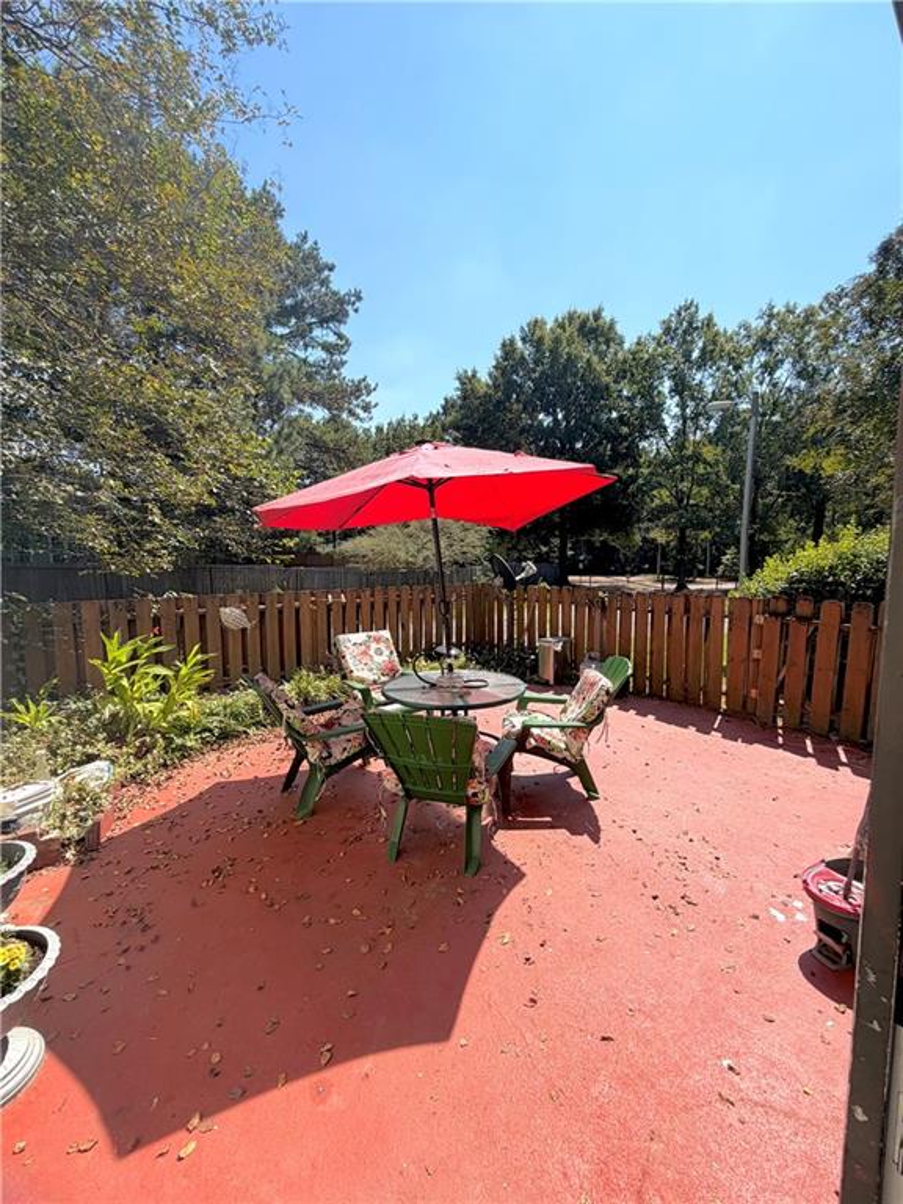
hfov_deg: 85.7
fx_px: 487
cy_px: 602
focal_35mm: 14
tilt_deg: -5.8
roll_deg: +1.5
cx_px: 452
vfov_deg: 102.1
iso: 25
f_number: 2.2
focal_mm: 2.22
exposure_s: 1/770
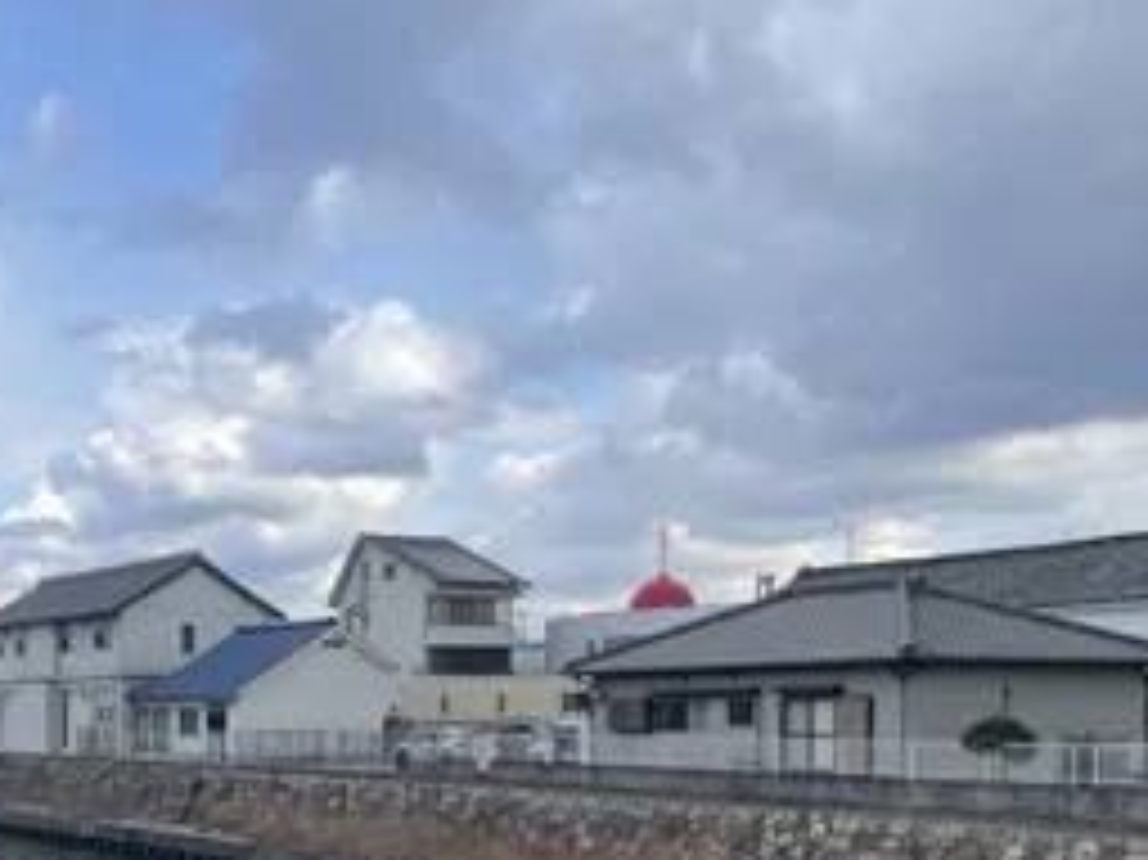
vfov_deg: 28.3
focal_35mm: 49
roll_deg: +2.5
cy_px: 801
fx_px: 1624
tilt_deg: -2.0
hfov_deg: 37.5
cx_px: 221
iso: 32
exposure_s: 1/1667
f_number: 1.6
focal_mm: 4.2
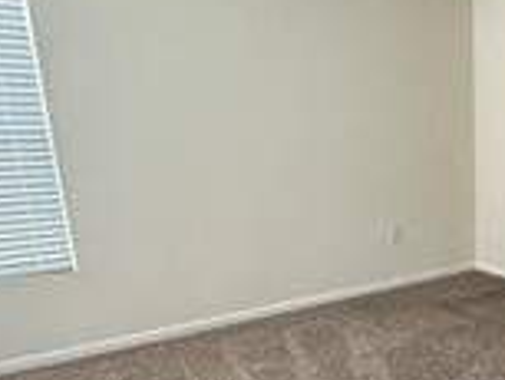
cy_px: 284
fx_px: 642
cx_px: 502
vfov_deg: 32.3
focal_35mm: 44
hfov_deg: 38.3
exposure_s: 1/60
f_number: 2.2
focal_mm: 2.22
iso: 500
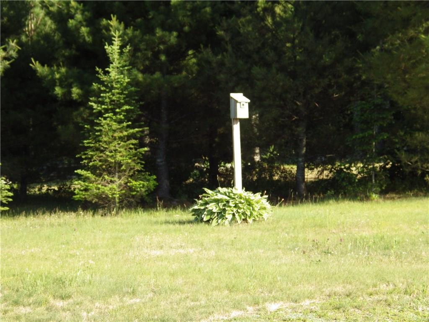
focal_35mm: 119
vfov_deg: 12.5
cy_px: 161
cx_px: 214
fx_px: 1475
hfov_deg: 16.6
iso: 100
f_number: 4.8
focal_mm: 21.3
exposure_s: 1/160
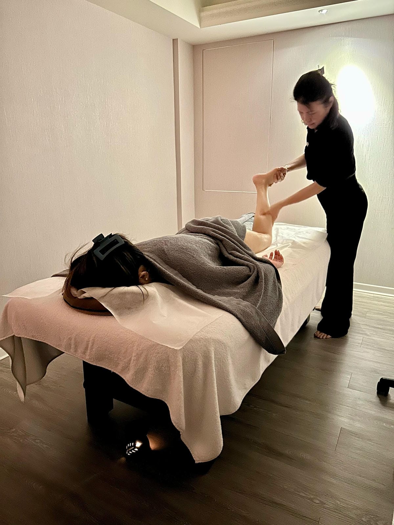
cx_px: 197
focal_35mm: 24
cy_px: 262
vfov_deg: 71.6
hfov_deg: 56.8
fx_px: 364
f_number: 1.78
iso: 1600
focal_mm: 6.86
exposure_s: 1/17
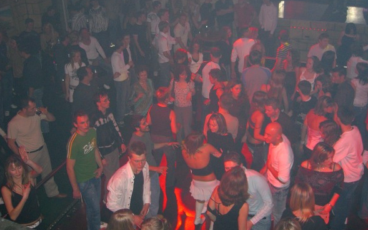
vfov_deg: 31.2
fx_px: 411
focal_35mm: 41
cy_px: 94
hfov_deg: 48.2
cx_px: 184
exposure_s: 1/60
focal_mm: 7.9
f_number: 2.8
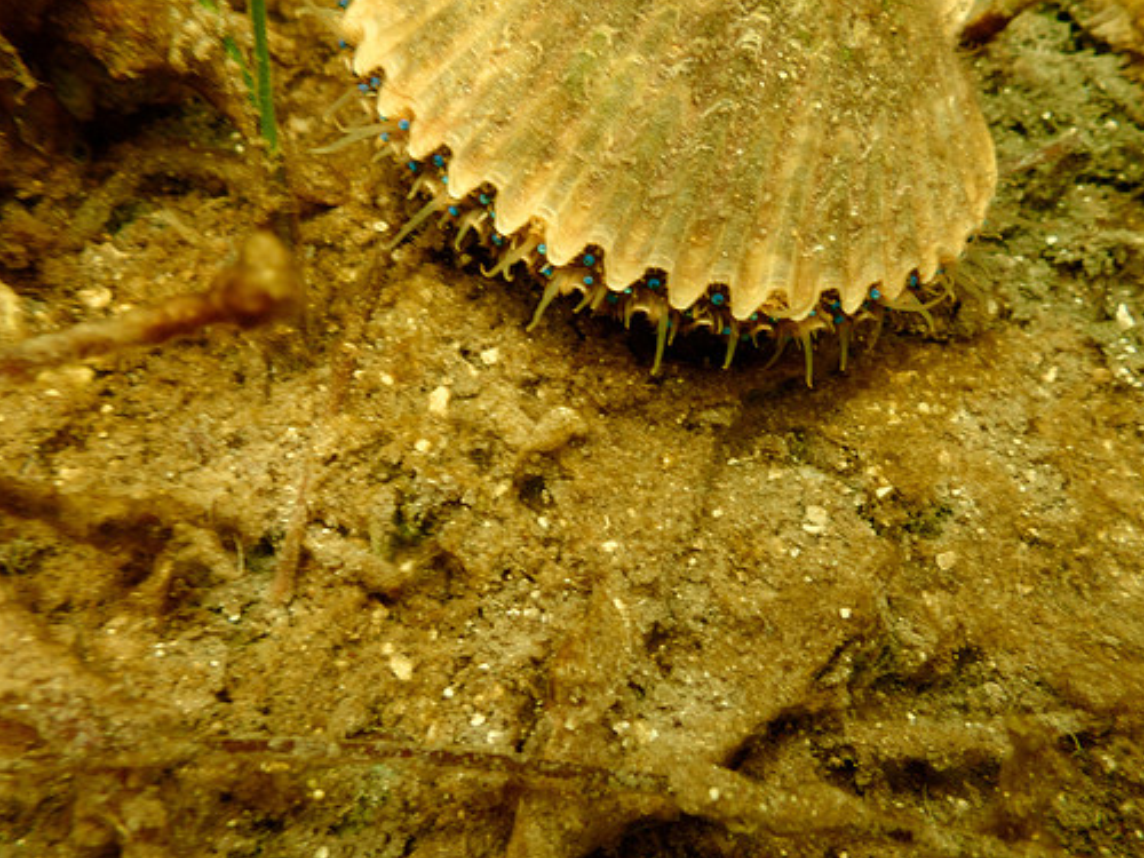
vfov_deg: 48.1
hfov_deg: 61.7
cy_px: 374
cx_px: 586
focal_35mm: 29
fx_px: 958
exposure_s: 1/125
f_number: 2.8
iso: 100
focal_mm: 4.5
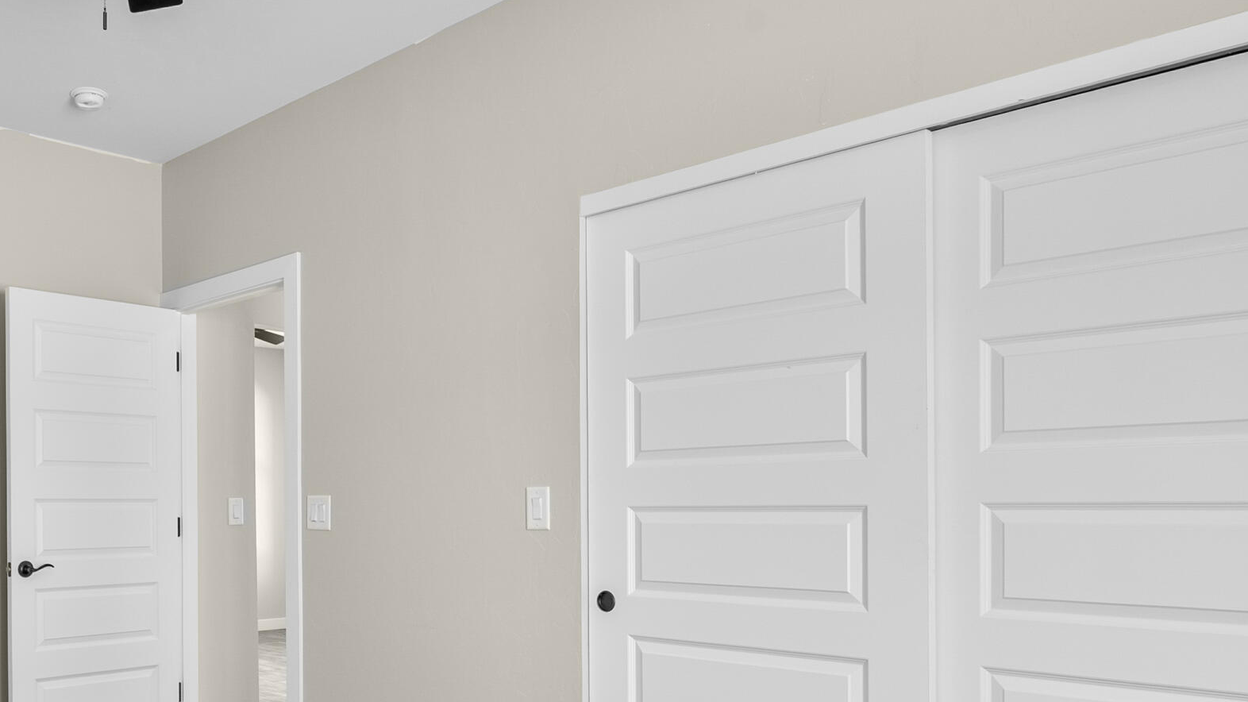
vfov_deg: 36.0
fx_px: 1059
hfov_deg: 57.3
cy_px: 507
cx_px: 282
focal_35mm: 32
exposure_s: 1/2
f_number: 8
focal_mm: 16
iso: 400
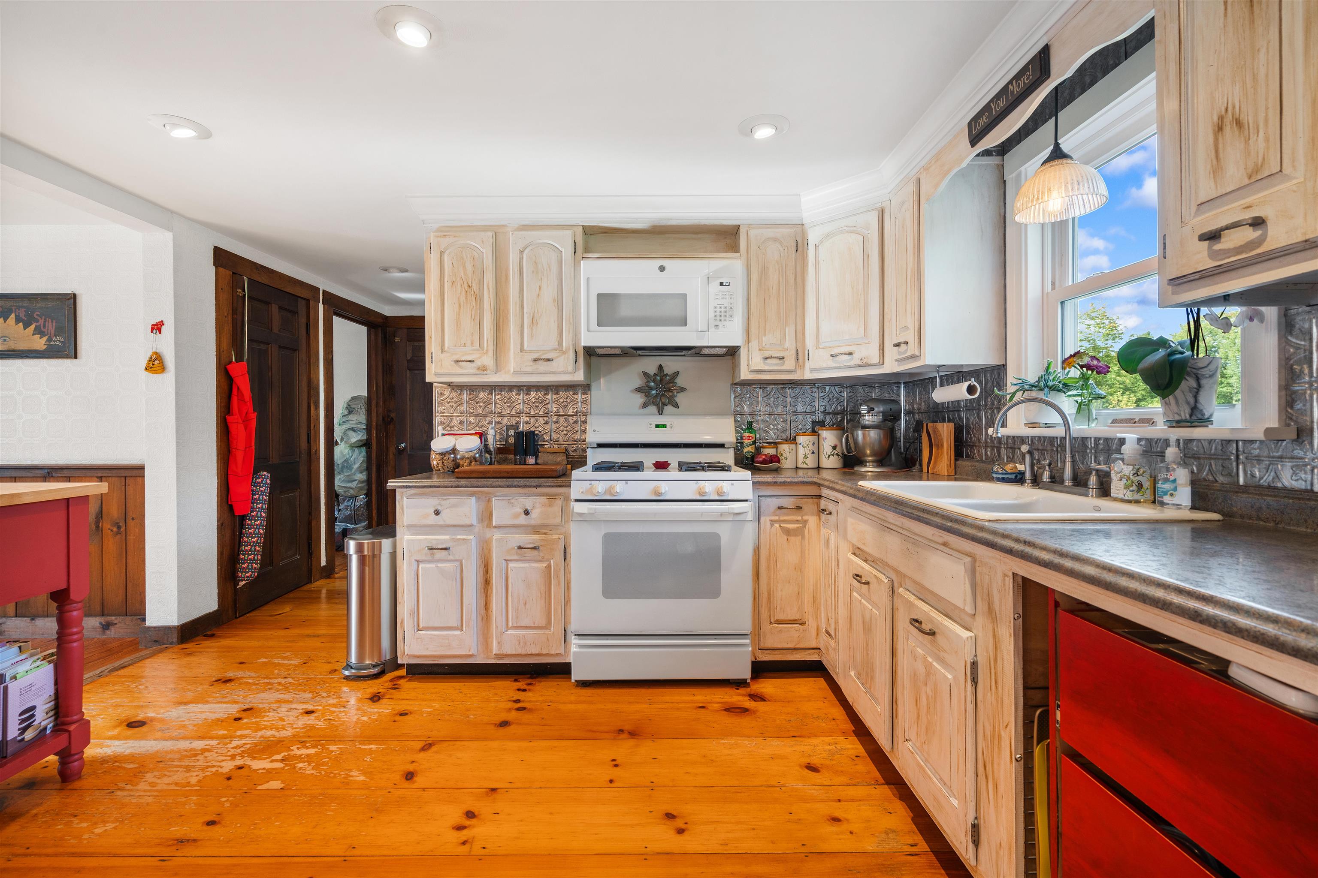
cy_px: 439
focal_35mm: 16
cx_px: 659
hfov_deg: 96.7
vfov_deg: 73.7
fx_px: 586
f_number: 8
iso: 200
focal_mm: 16
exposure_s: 1/13
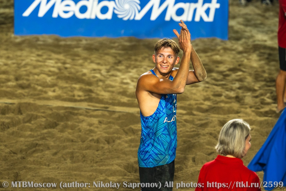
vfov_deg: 6.3
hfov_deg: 9.5
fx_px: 1724
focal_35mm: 217
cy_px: 96
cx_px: 143
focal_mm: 145
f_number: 3.5
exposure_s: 1/1600
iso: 1250
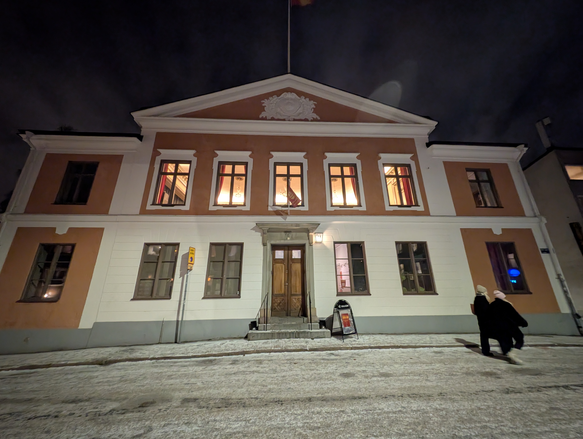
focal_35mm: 12
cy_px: 220
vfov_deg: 94.6
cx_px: 292
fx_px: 202
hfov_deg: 110.5
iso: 942
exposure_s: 1/25
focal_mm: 2.23
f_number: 1.95
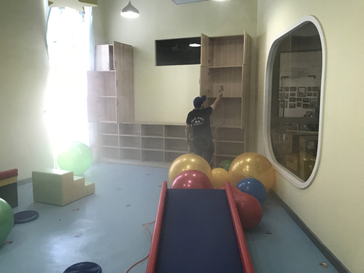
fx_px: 294
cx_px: 182
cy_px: 136
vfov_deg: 49.7
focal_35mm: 28
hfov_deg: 63.4
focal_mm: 3.99
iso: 40
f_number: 1.8
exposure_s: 1/33
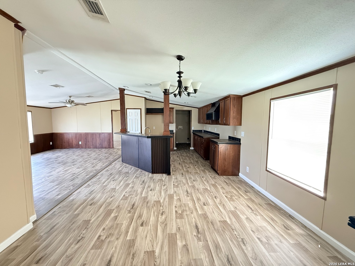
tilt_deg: -3.2
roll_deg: +0.2
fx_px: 144
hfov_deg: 102.1
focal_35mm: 14
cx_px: 178
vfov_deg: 85.7
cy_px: 133
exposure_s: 1/60
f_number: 2.2
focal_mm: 2.22
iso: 800
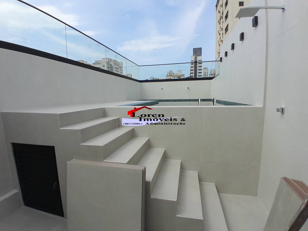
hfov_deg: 91.0
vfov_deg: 74.7
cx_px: 154
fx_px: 151
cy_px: 116
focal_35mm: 17
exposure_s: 1/1473
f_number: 2.2
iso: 40
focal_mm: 1.46
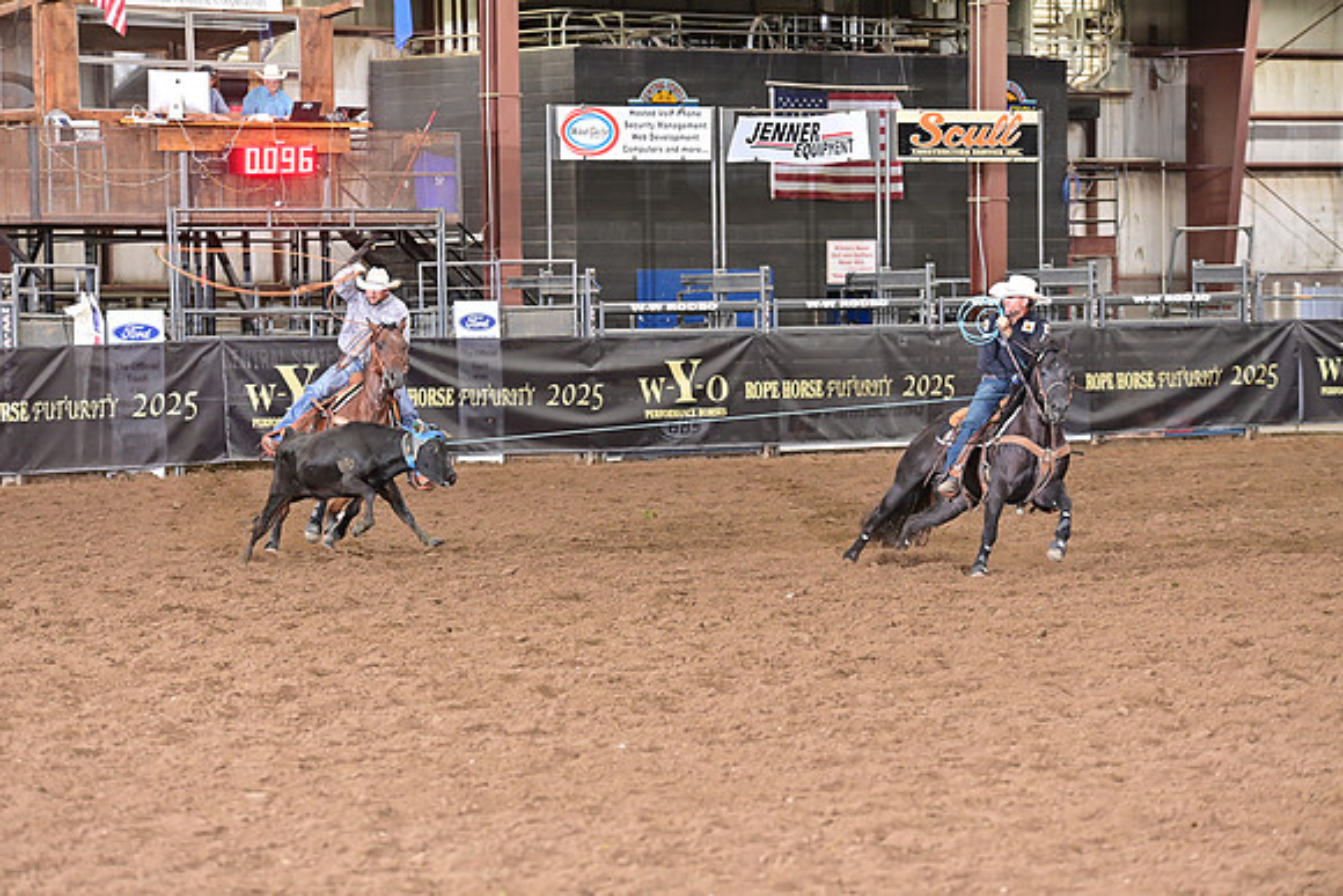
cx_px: 672
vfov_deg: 10.6
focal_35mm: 130
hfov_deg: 15.8
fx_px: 4851
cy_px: 448
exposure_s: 1/250
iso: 2500
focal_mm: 130
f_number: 3.5
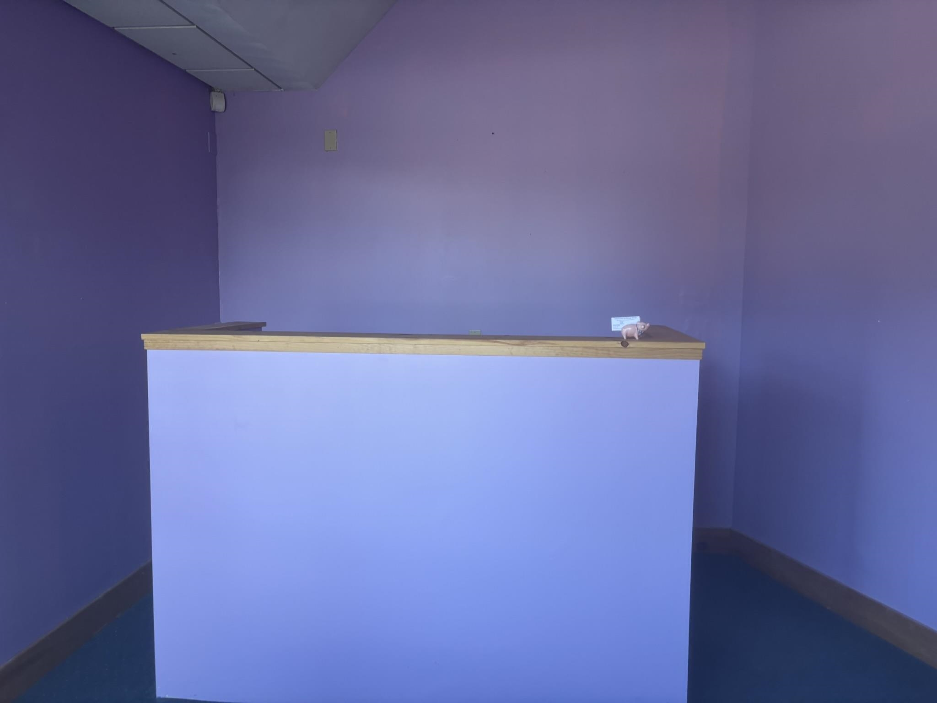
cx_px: 468
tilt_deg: -5.1
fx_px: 704
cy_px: 352
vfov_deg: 53.1
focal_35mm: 26
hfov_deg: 67.3
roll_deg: -1.6
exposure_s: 1/121
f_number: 1.6
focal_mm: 5.96
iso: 100
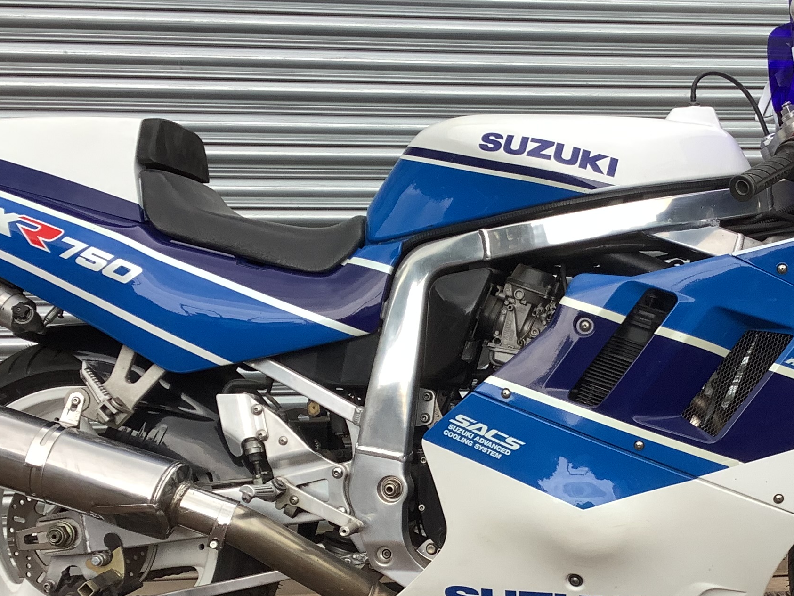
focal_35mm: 60
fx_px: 1376
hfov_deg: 31.9
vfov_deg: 24.2
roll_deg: +2.3
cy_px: 444
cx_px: 522
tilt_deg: -8.7
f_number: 2.4
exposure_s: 1/120
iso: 25
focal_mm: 3.3
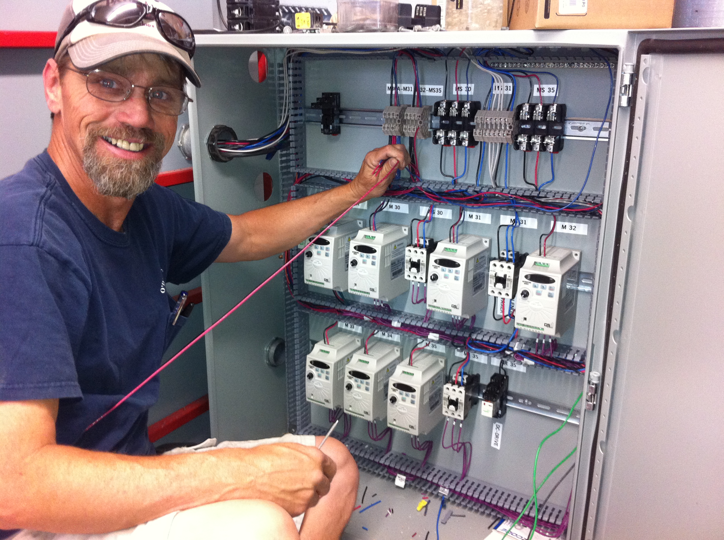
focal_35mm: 35
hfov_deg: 52.7
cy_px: 270
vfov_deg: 40.6
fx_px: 731
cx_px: 362
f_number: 2.8
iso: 200
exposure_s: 1/15
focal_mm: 3.85
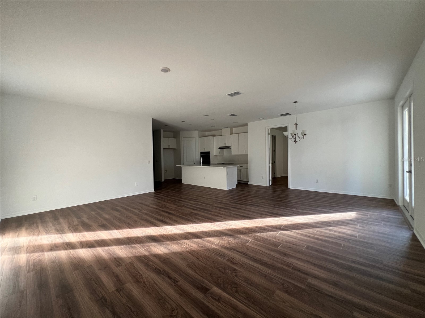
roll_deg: +1.3
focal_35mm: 13
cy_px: 159
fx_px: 160
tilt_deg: -0.9
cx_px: 212
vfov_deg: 89.9
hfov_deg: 106.2
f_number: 1.8
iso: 200
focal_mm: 1.57
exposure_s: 1/120
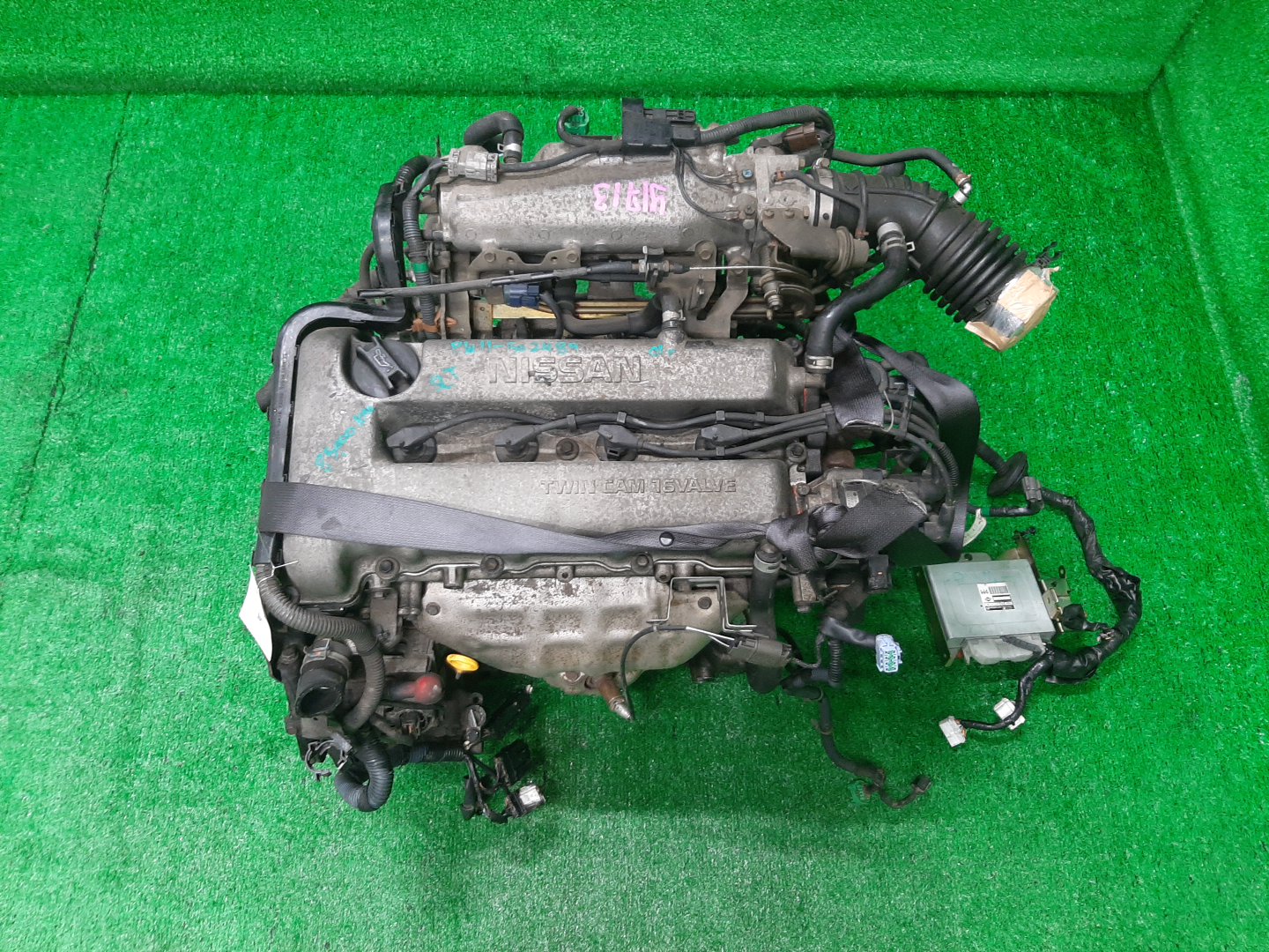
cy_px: 476
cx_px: 634
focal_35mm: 26
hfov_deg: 67.3
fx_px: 953
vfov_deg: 53.1
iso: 200
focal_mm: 3.93
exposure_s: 1/50
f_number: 1.7
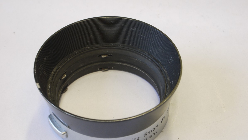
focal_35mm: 92
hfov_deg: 23.2
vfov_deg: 13.1
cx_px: 124
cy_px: 76
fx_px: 605
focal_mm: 42
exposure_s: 1/13
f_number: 11
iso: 400
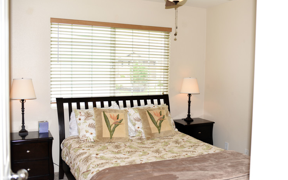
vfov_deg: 35.3
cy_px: 87
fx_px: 283
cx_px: 144
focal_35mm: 36
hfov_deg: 54.0
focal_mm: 35
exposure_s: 1/160
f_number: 2.8
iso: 100
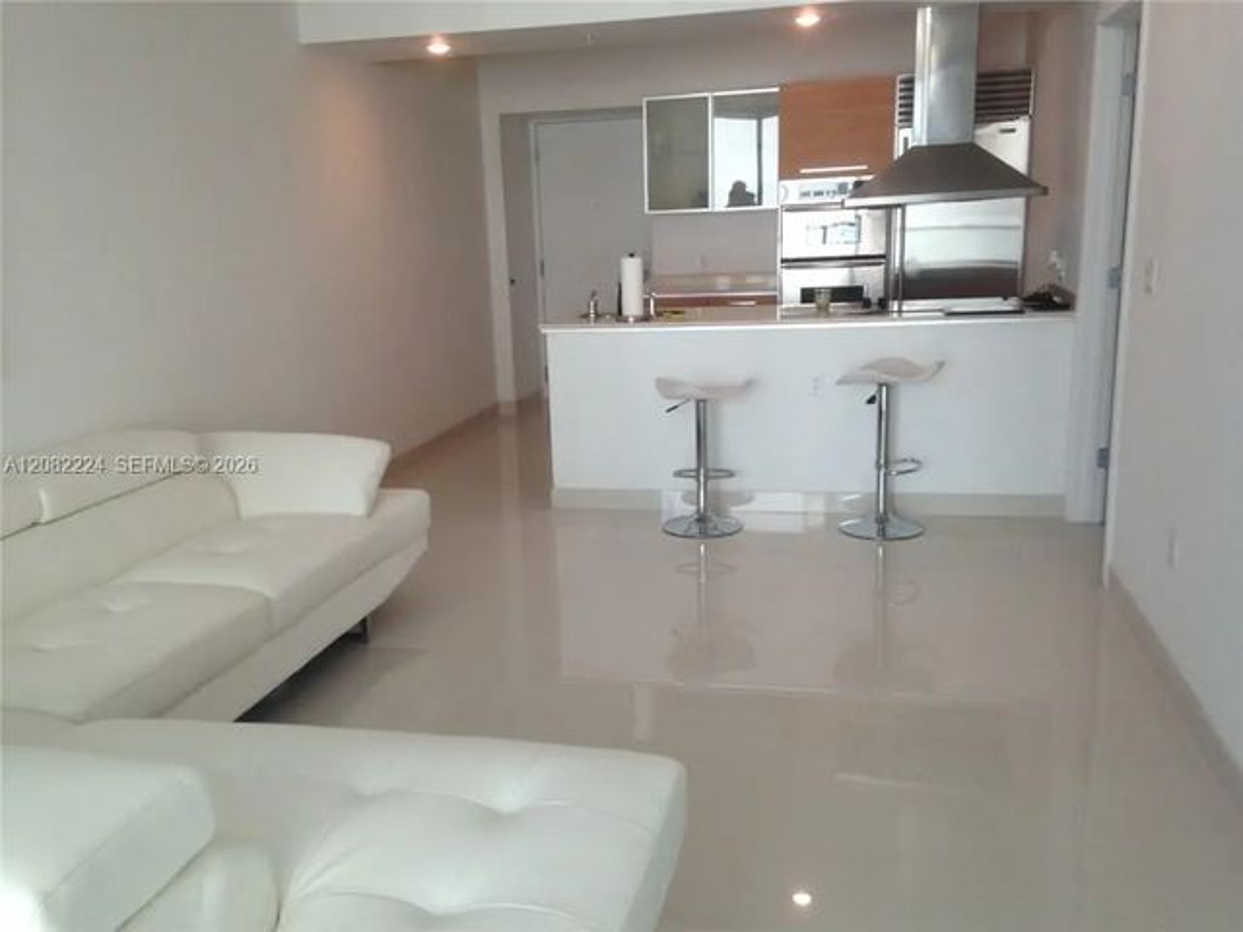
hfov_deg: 55.4
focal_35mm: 33
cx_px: 622
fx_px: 1185
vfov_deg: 42.9
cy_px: 466
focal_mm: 4.12
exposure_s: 1/120
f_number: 2.4
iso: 80
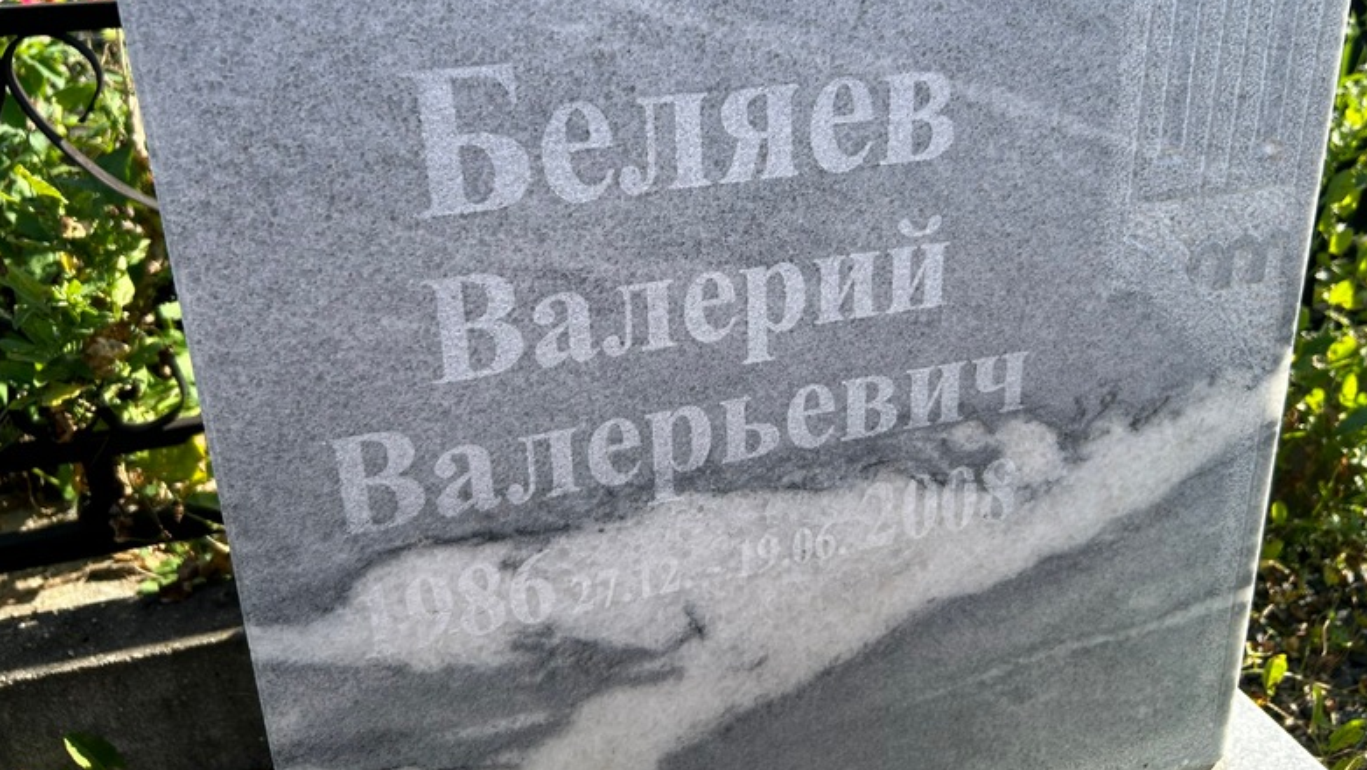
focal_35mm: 29
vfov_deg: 39.8
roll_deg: +2.1
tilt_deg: -19.0
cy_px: 266
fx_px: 1052
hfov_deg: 66.0
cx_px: 697
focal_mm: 5.7
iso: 50
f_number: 1.5
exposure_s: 1/1488
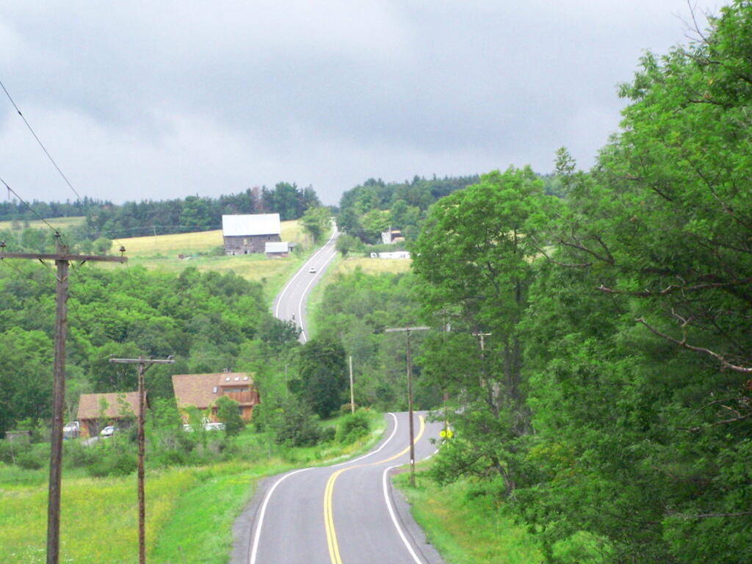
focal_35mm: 117
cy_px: 282
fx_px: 2542
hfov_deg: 16.8
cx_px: 376
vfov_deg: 12.7
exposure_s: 1/640
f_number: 6.3
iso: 400
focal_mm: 19.4
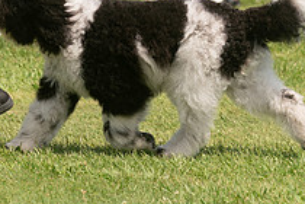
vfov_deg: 3.0
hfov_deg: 4.4
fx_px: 3931
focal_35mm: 464
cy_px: -52
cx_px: 137
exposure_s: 1/1250
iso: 200
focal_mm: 168
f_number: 5
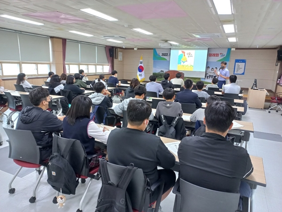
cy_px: 106
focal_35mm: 25
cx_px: 141
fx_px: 204
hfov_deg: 69.4
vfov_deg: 54.9
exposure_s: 1/30
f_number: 1.8
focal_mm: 4.6
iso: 320
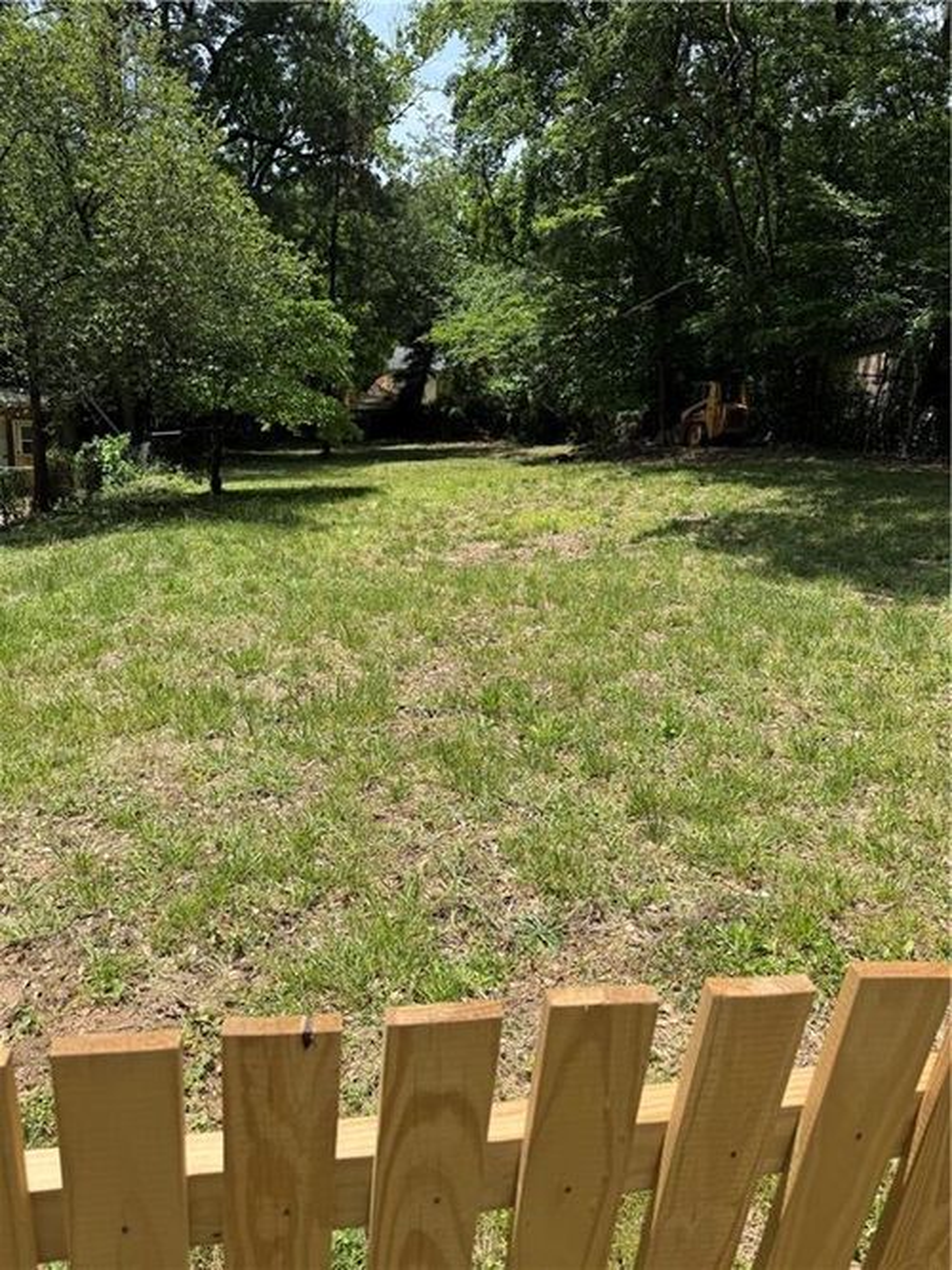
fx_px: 880
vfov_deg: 71.6
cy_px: 635
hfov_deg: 56.8
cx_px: 476
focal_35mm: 24
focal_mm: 6.76
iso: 80
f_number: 1.78
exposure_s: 1/2703
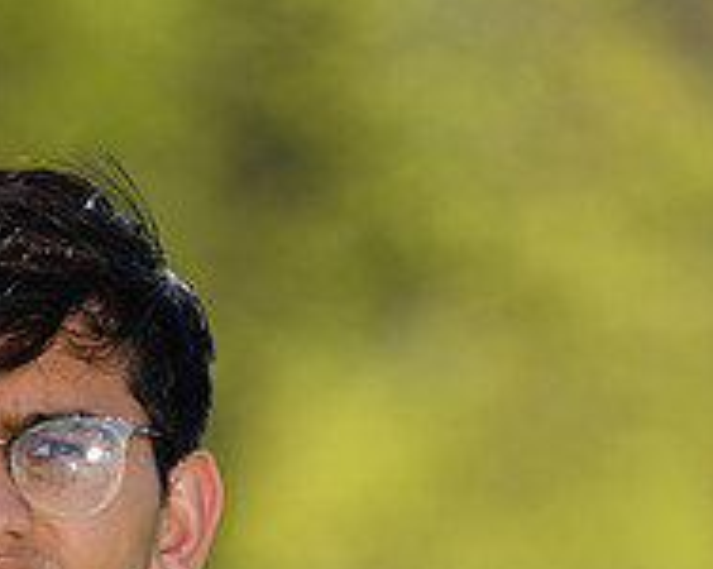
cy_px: 1028
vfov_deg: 1.3
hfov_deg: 1.7
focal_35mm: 1158
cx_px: 101
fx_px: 24411
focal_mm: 400
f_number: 6.3
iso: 64
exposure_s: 1/200
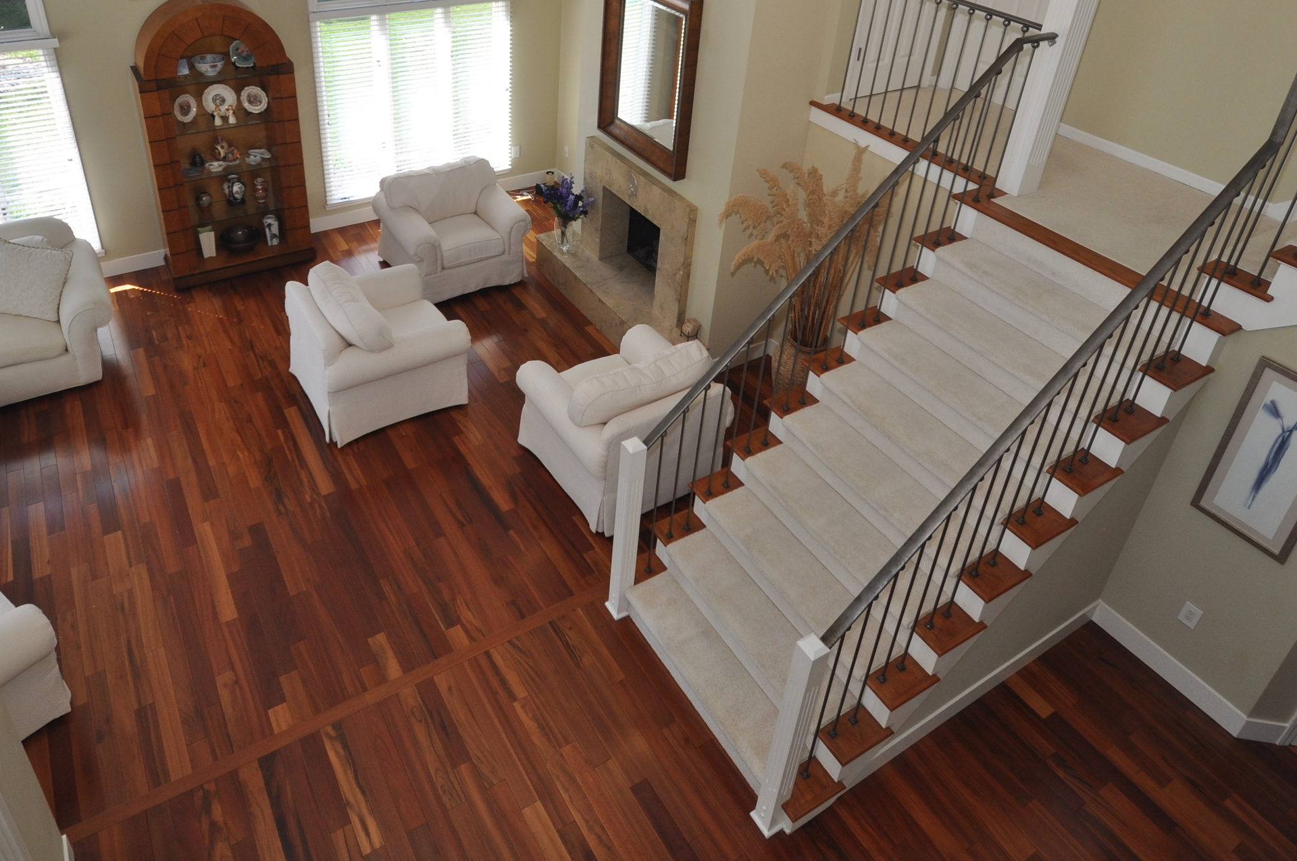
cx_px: 579
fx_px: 864
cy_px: 182
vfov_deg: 50.1
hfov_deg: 73.6
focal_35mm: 24
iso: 220
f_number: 5.6
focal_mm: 10
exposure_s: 1/125
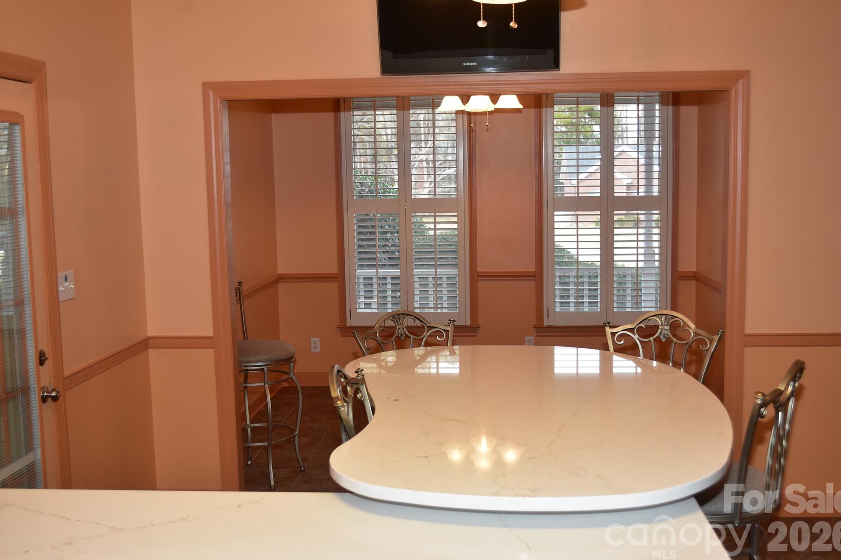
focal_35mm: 43
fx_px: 1004
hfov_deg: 45.4
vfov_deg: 31.2
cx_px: 427
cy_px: 280
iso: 800
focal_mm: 28
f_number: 5
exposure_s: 1/60
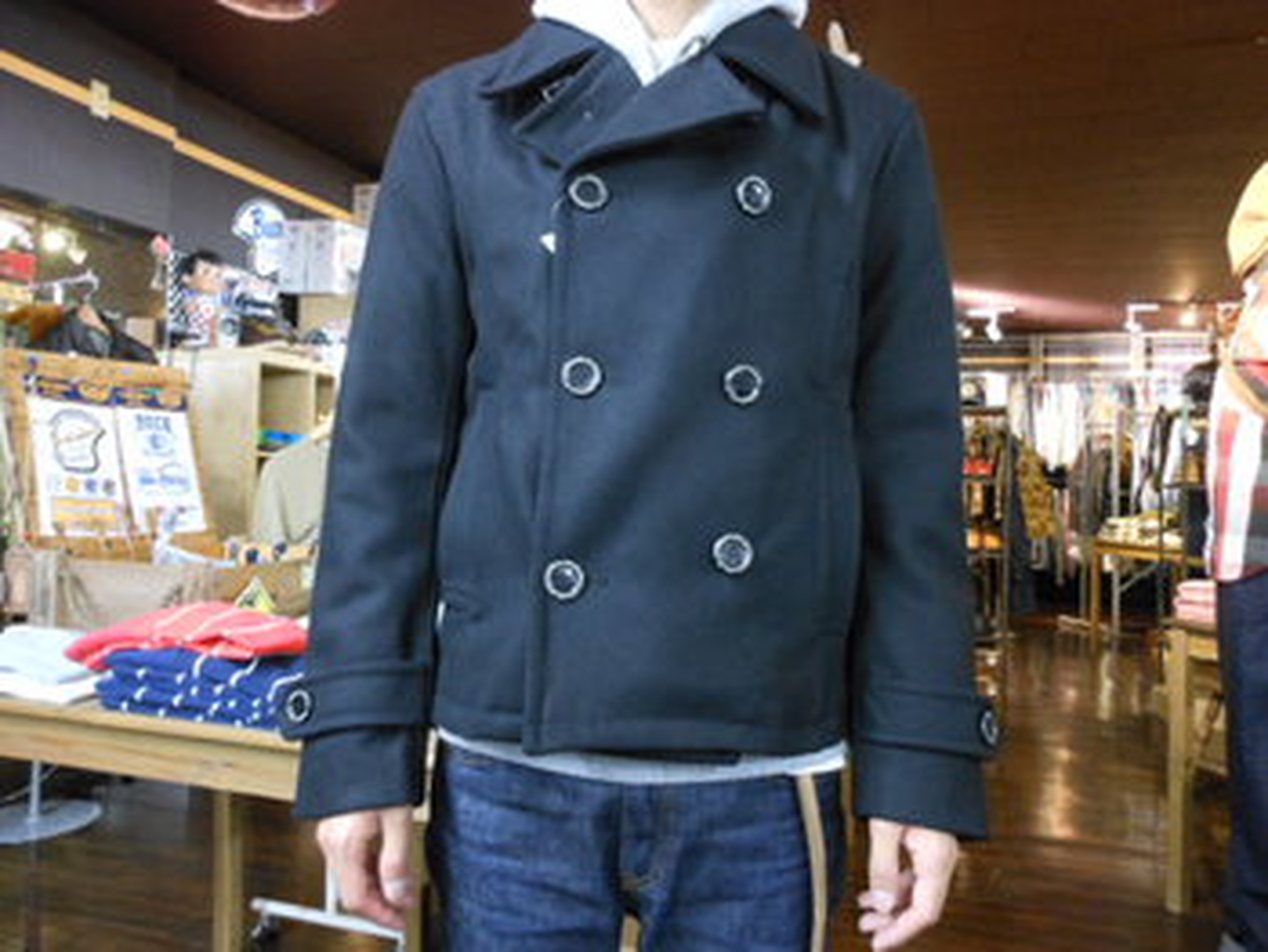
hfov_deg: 63.4
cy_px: 476
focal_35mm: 28
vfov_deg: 49.8
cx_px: 634
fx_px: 1026
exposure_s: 1/6
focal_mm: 5
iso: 400
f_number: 3.7
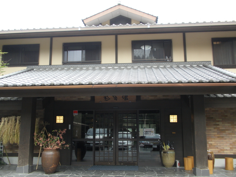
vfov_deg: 38.7
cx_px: 118
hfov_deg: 50.1
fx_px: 252
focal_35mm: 37
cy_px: 88
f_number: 3.5
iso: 64
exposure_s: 1/100
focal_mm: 6.6
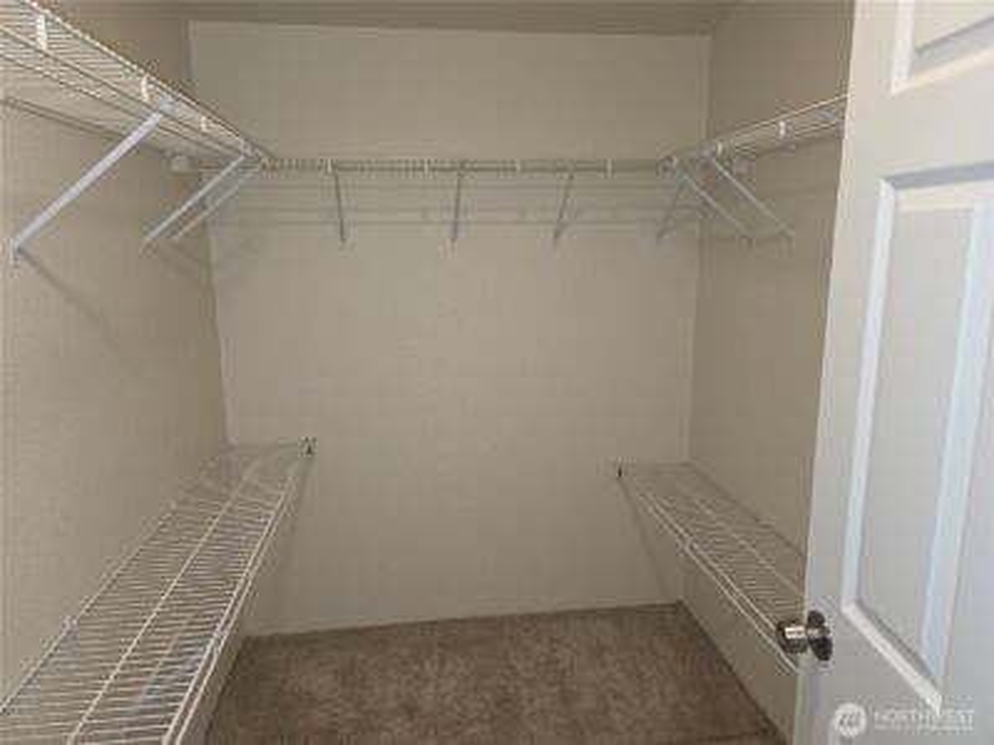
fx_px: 660
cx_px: 497
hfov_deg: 73.9
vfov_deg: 58.9
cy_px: 372
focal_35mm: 23
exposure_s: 1/60
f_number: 1.7
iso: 125
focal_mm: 6.3
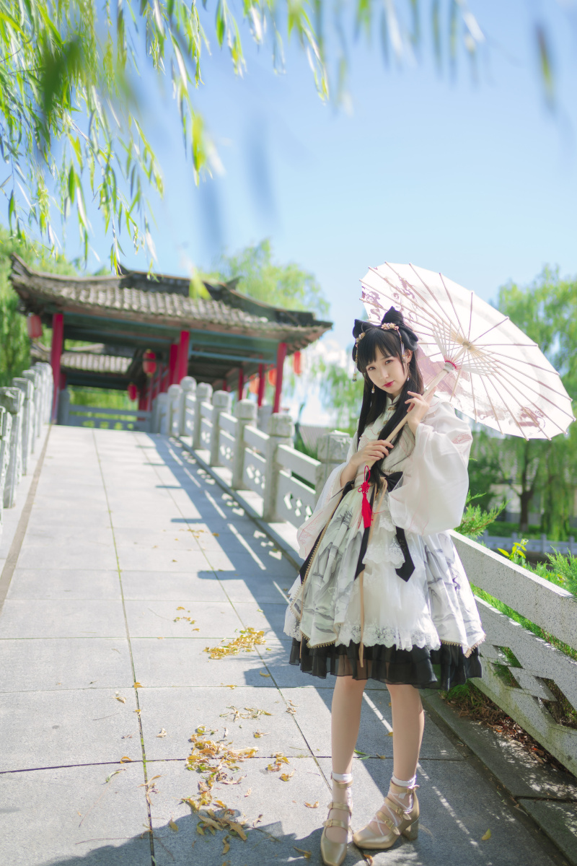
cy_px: 433
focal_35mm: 35
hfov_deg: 37.9
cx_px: 288
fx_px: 841
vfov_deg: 54.4
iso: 80
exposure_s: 1/1250
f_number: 1.8
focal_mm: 35
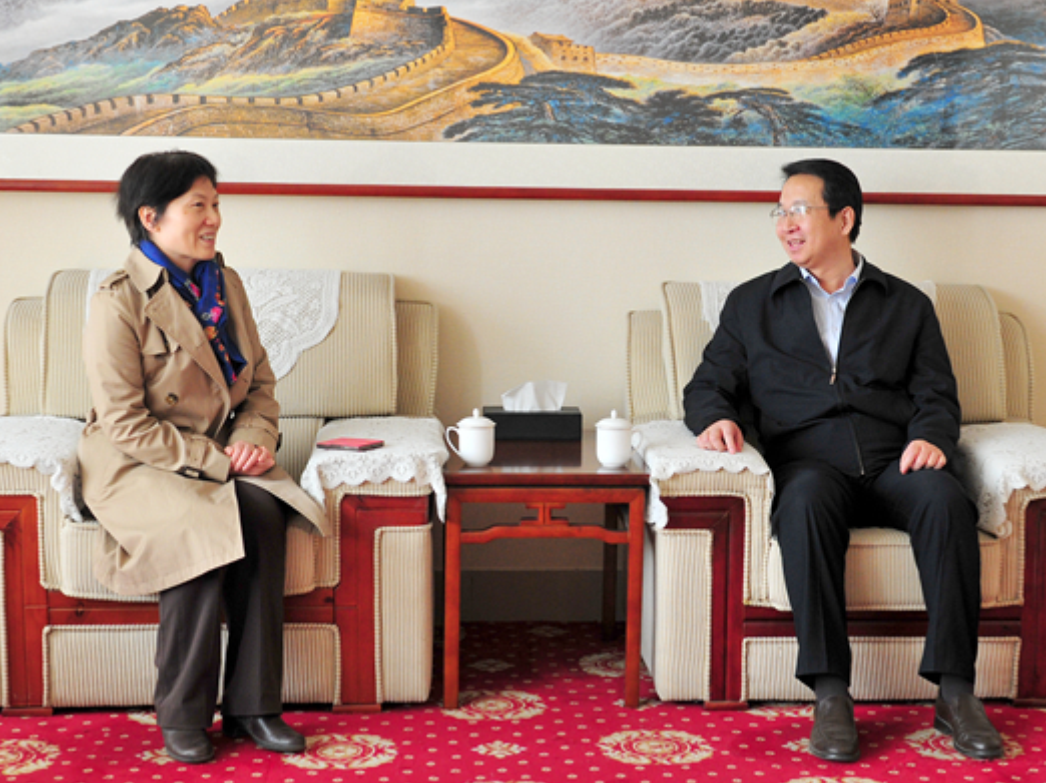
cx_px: 525
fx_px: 1269
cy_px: 399
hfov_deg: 44.8
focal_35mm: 42
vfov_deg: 34.3
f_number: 4
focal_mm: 38
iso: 800
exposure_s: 1/250
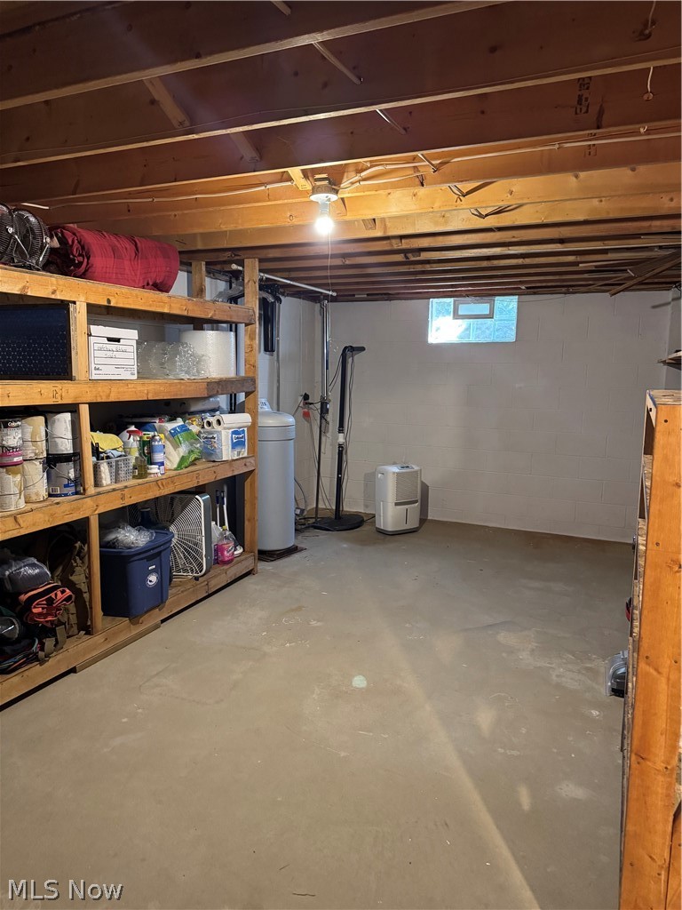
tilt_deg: -7.8
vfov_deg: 71.6
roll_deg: -0.8
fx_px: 630
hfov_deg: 56.8
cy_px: 455
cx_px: 341
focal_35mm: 24
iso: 800
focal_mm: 6.76
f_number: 1.78
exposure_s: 1/40
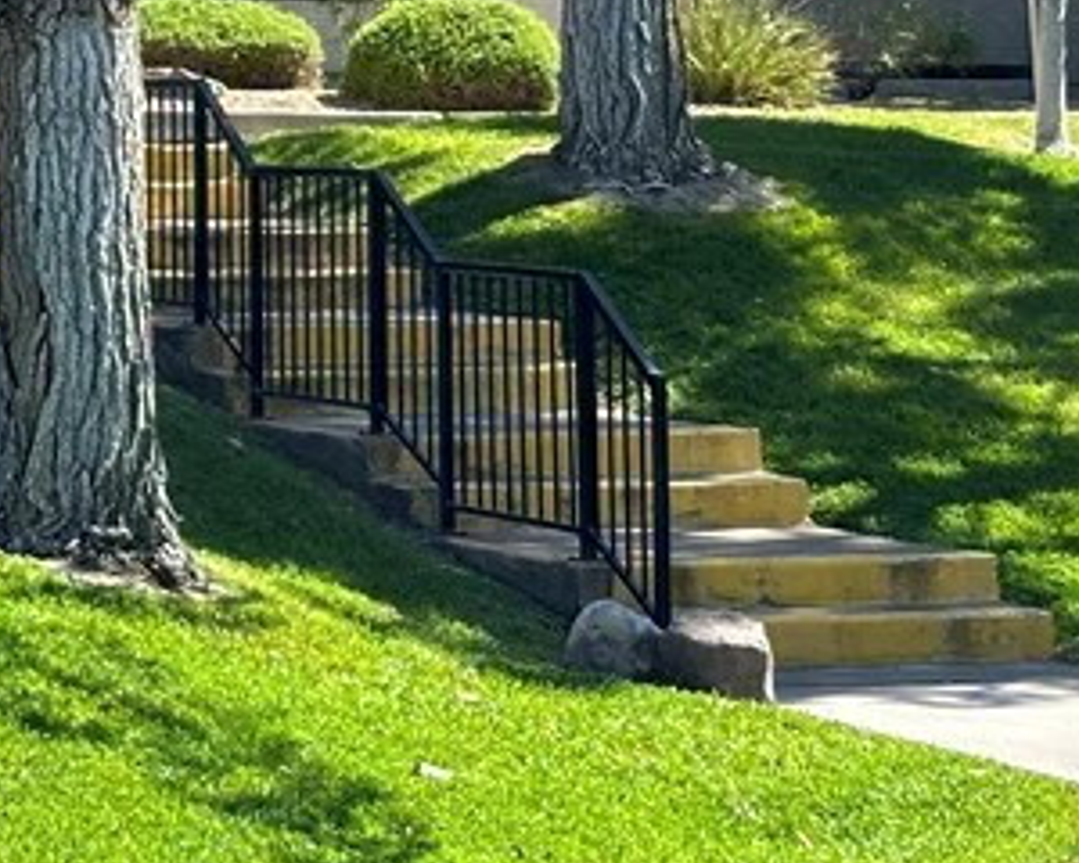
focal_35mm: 160
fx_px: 5109
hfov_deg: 11.8
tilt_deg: +6.1
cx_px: -223
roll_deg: +1.7
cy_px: -219
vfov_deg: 9.5
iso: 64
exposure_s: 1/1073
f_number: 1.78
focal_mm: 6.86
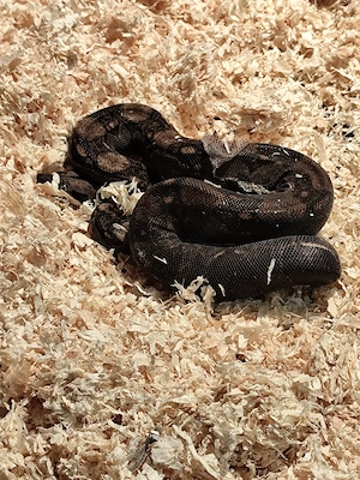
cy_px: 240
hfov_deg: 17.6
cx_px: 180
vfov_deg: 23.3
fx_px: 1165
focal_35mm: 84
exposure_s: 1/33.3
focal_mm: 6.14
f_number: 1.65
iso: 200
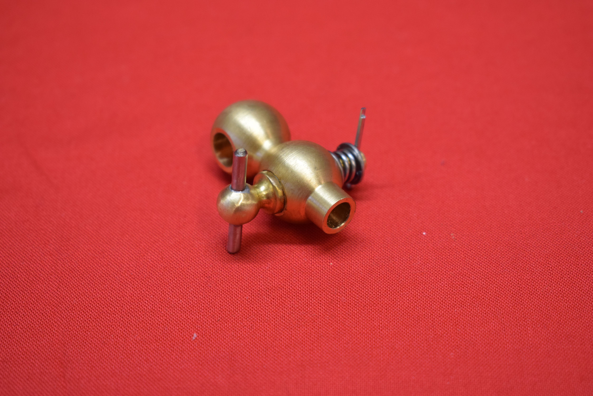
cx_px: 296
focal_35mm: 72
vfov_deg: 18.9
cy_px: 198
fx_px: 1186
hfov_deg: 28.1
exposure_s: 1/60
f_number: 5.3
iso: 800
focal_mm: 48
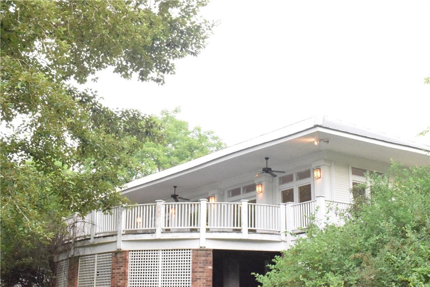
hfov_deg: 36.9
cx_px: 215
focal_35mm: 54
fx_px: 645
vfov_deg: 25.0
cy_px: 144
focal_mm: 36
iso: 12800
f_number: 32
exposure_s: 1/200
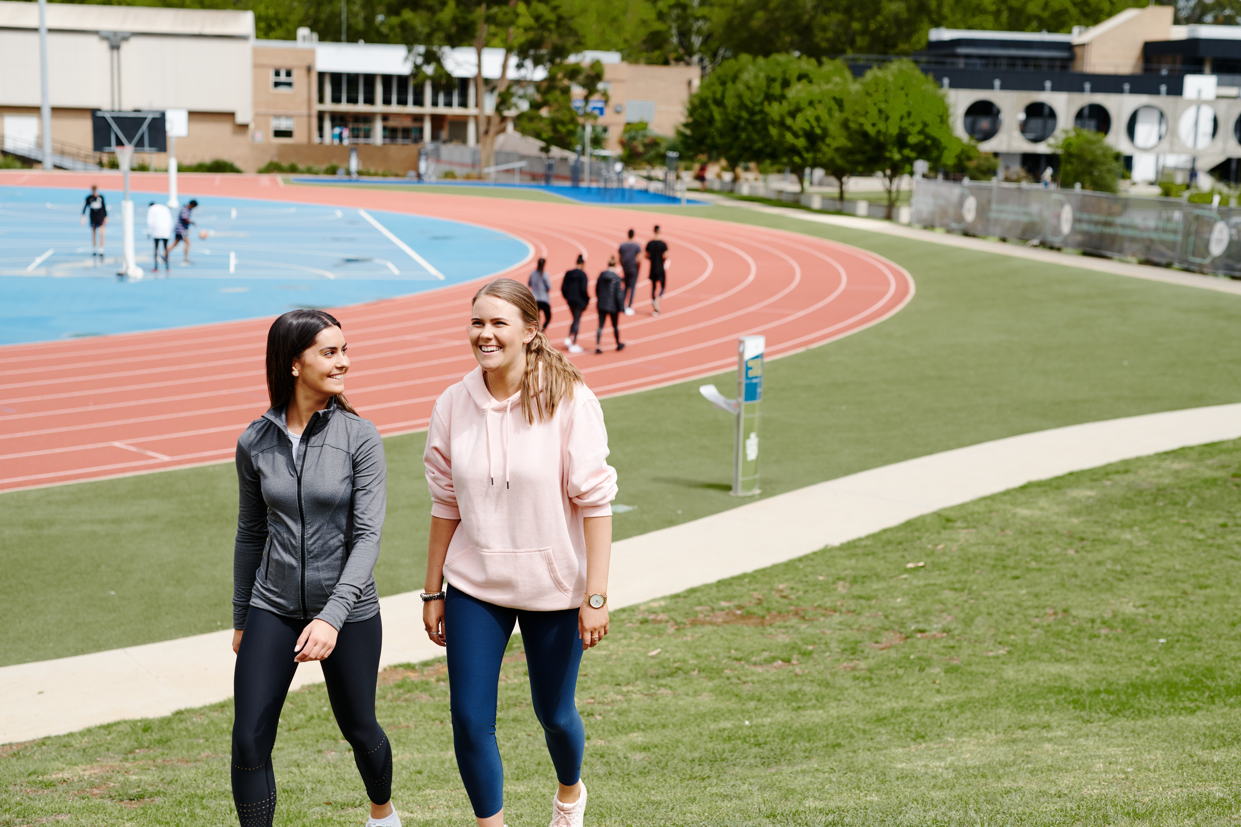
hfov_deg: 39.6
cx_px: 620
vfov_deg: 27.0
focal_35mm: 50
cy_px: 414
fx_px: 1723
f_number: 3.5
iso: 200
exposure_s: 1/3200
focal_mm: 50
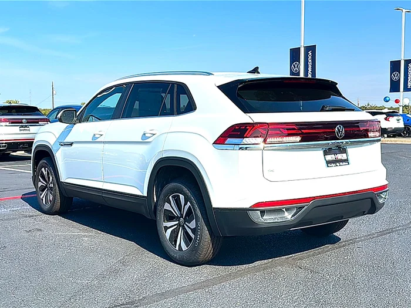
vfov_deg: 38.7
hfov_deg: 50.1
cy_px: 154
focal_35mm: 37
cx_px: 206
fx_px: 439
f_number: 1.78
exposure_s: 1/6667
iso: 80
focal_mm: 6.86
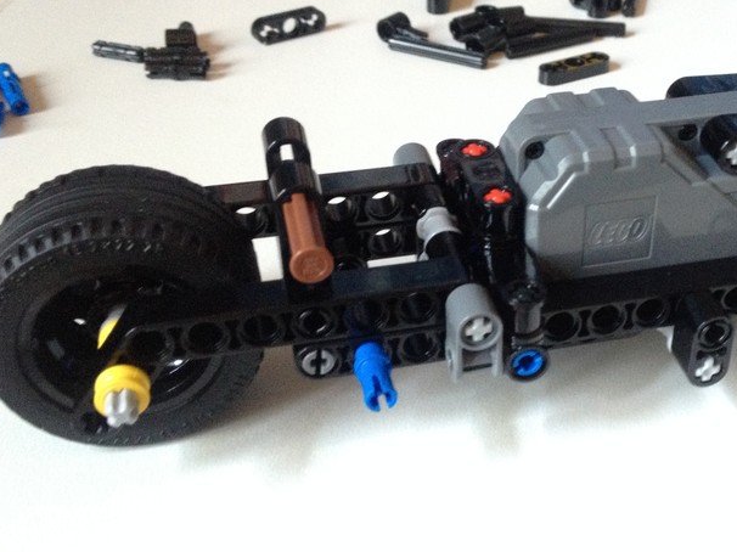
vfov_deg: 28.0
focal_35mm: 52
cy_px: 273
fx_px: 1107
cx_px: 508
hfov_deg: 36.3
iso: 320
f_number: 2.4
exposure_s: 1/20
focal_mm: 4.28
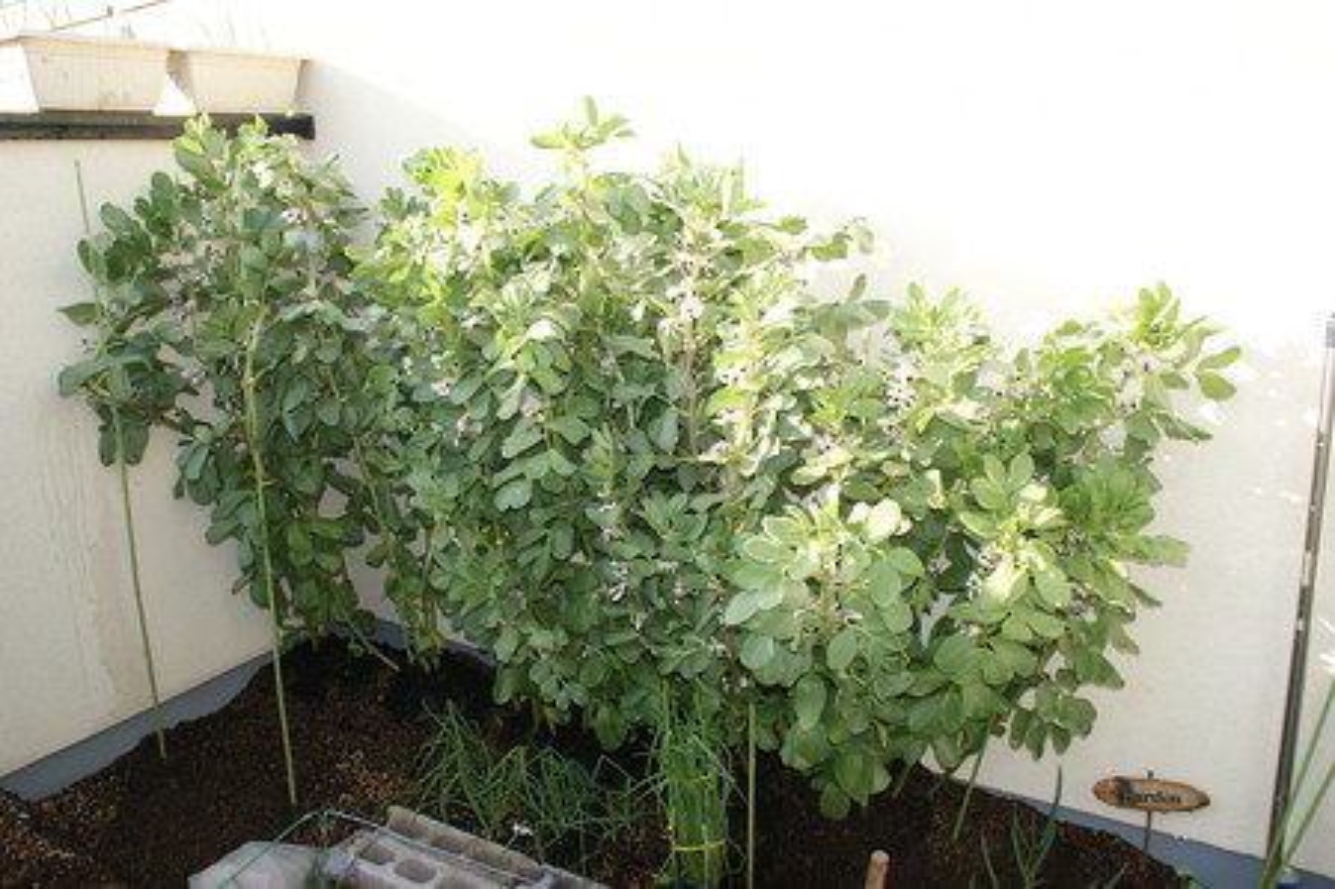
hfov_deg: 67.4
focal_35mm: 27
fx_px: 1001
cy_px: 444
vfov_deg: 47.9
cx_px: 668
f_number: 5
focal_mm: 18
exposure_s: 1/80
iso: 100
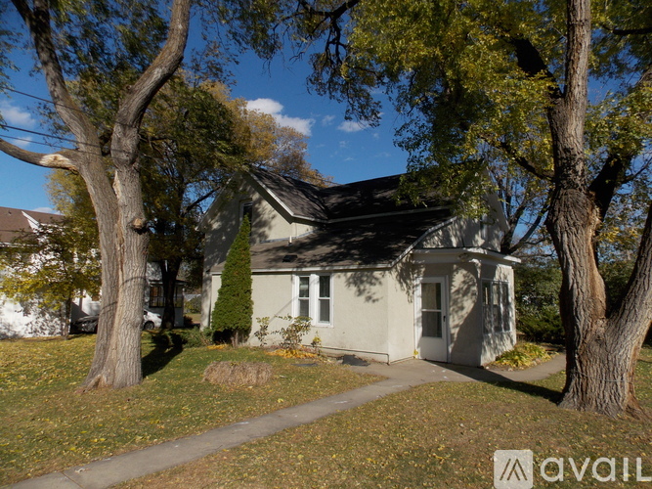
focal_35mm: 23
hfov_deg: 73.9
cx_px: 326
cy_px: 244
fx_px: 433
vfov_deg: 58.9
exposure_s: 1/1500
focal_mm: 4
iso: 80
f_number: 3.1
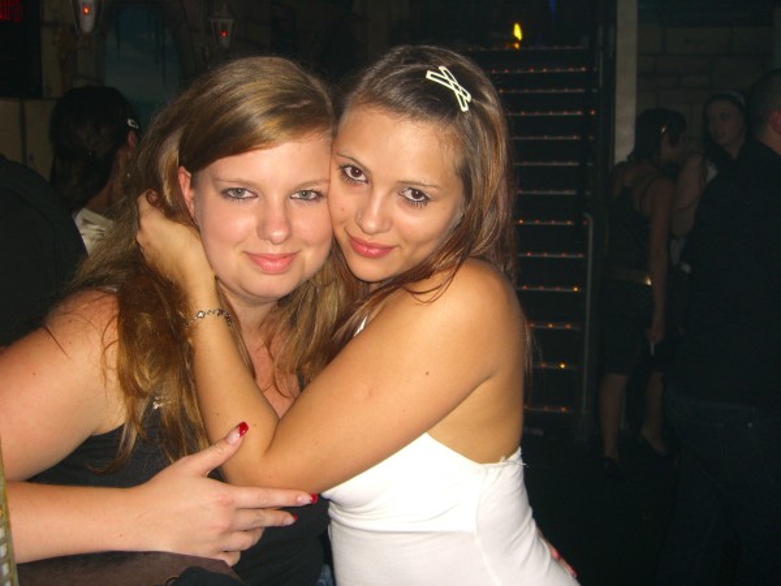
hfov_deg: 49.0
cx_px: 390
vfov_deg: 37.7
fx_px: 857
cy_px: 293
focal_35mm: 38
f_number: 2.8
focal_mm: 7.9
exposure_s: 1/60
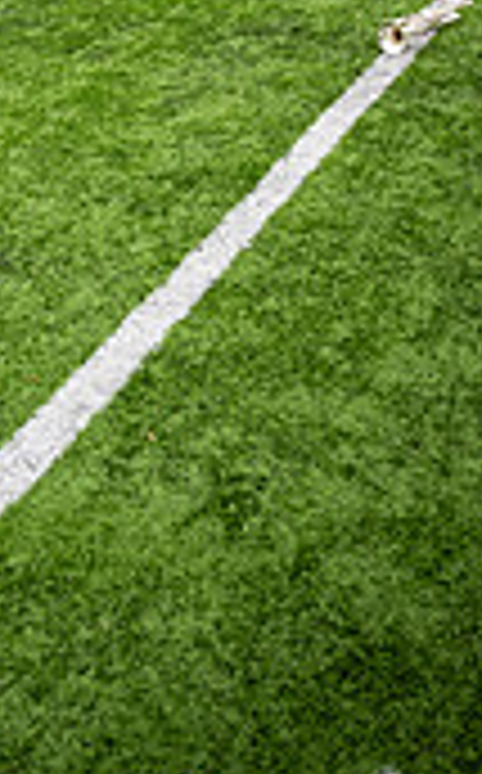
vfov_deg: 27.9
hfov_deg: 19.0
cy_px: -166
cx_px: -113
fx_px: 1350
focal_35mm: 64
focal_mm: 24
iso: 100
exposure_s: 1/500
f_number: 2.8
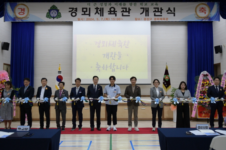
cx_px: 113
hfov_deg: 57.3
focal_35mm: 33
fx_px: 207
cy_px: 75
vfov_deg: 39.9
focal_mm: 22
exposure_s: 1/500
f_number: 2.8
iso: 1000
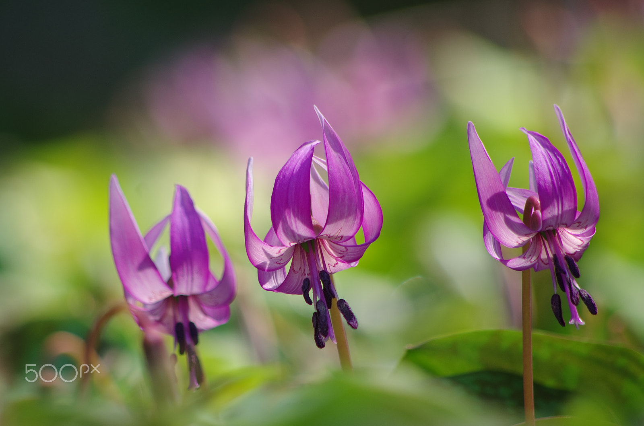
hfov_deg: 4.6
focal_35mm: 450
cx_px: 322
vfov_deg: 3.0
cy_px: 213
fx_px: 8032
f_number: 5.8
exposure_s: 1/400
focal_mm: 300
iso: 200
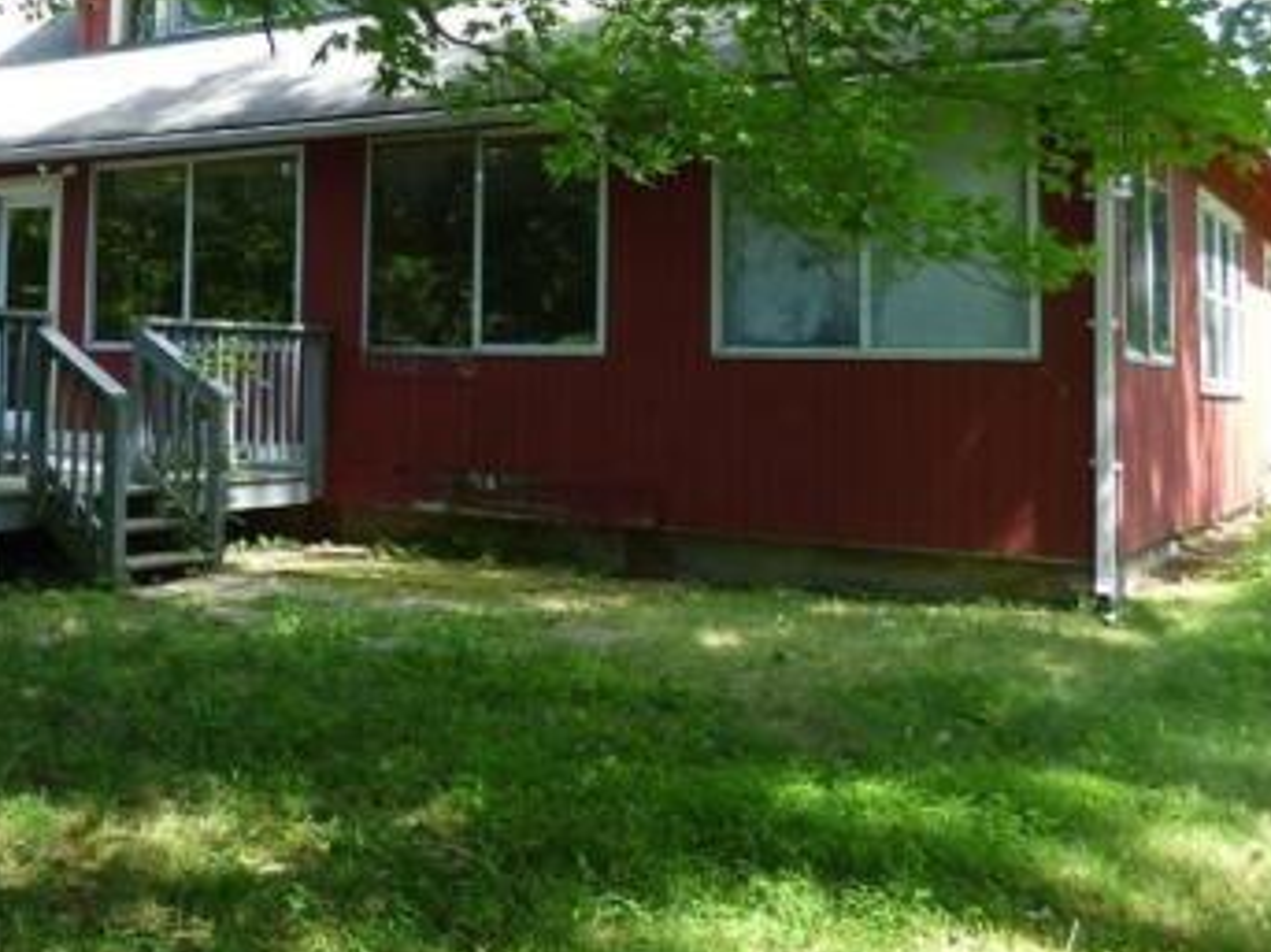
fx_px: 1542
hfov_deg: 42.7
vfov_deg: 33.7
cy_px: 244
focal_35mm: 42
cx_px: 245
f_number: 2.8
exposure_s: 1/200
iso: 100
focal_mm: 3.58
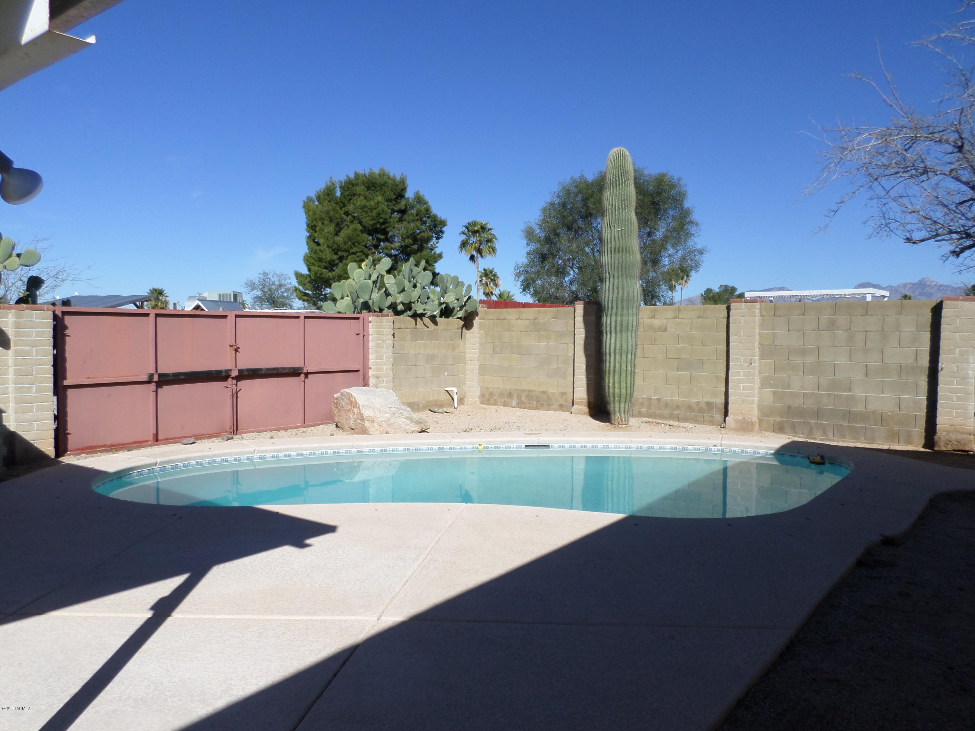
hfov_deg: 69.4
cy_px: 366
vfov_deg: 54.9
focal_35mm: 25
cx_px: 488
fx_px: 704
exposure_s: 1/2000
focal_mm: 4.5
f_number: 2.5
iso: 80
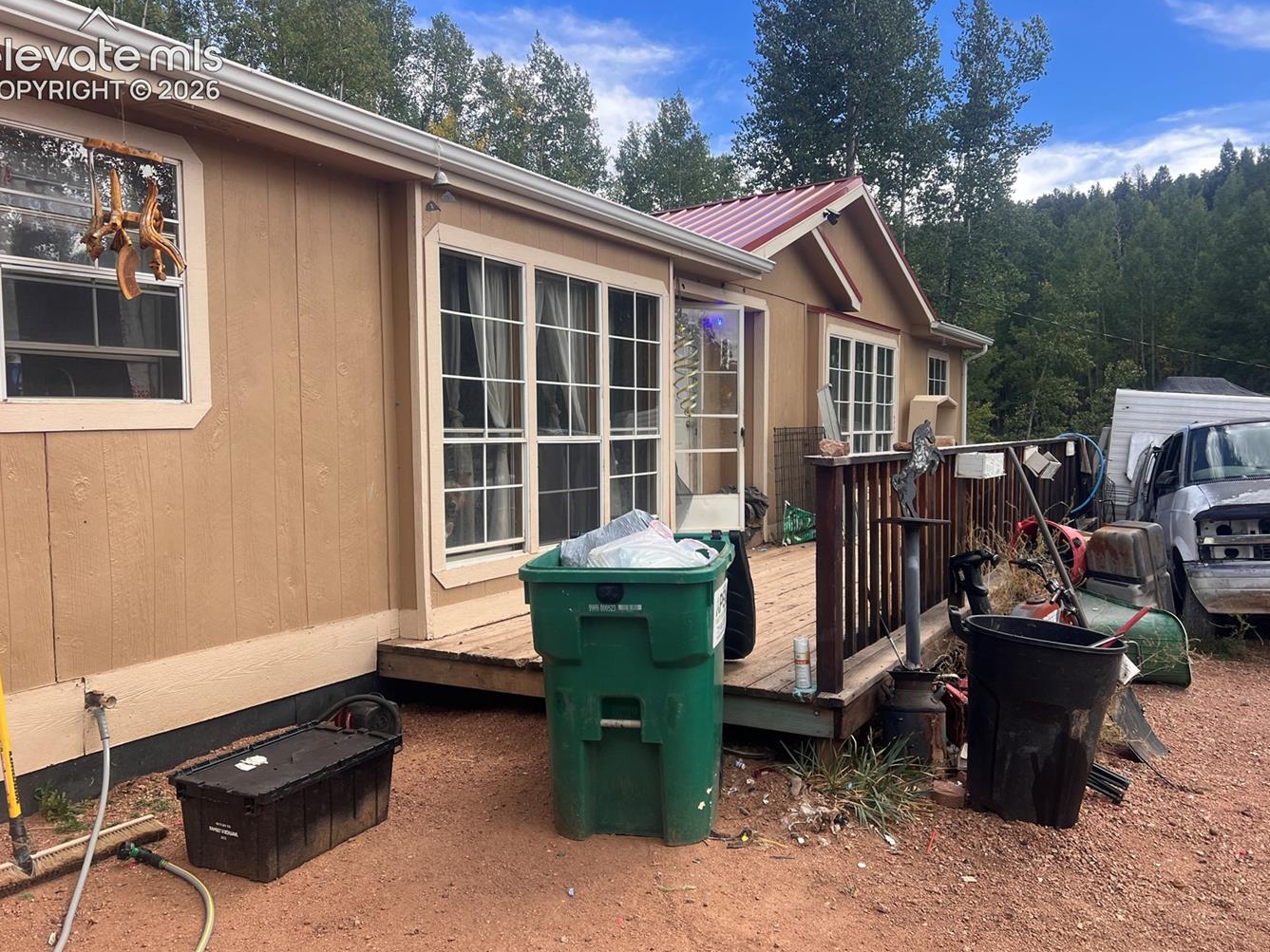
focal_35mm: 28
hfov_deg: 63.4
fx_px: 1027
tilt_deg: -5.4
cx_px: 646
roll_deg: +2.0
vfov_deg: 49.7
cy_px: 495
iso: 50
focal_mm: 5.7
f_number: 1.5
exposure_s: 1/1135
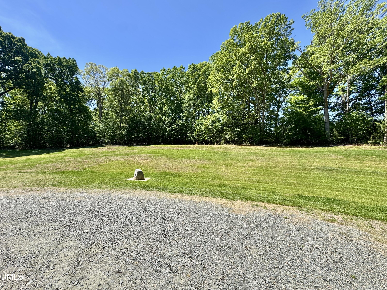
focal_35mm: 14
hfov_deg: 102.1
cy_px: 145
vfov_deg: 85.7
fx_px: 157
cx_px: 194
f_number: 2.2
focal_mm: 2.22
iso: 40
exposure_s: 1/968
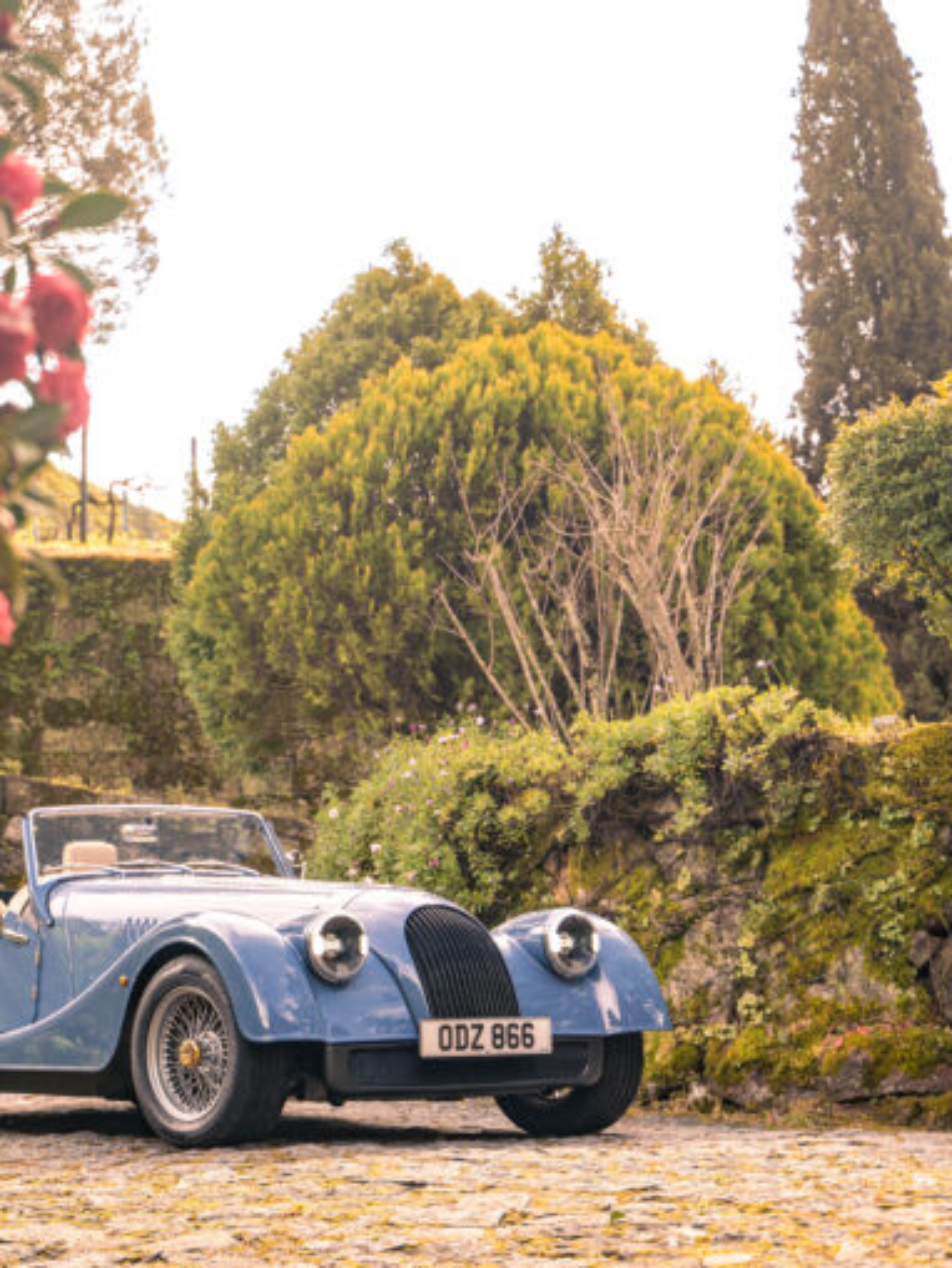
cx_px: 80
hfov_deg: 19.5
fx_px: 2712
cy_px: 635
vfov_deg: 26.3
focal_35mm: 74
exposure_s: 1/200
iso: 80
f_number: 3.5
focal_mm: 51
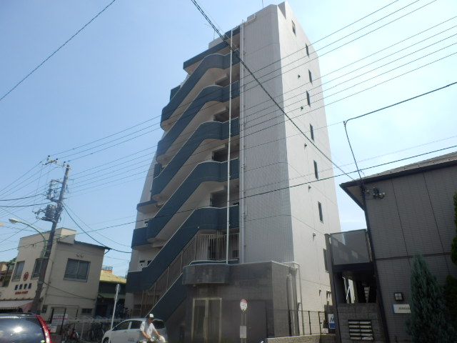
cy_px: 172
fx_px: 317
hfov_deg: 71.6
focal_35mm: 24
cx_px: 228
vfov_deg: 56.8
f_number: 7.9
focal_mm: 4.2
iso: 80
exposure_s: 1/160
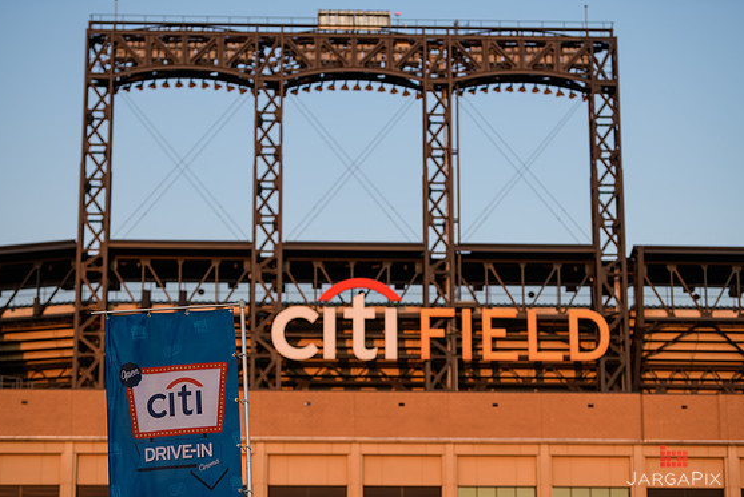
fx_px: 2109
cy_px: 256
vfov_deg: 13.4
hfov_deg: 20.0
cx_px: 367
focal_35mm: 102
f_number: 3.2
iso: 200
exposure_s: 1/500
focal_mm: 98
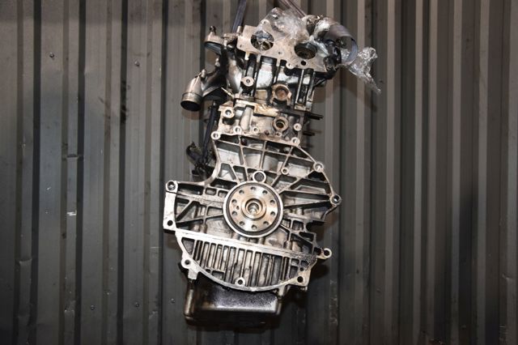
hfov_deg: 53.2
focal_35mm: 36
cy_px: 172
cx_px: 259
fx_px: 518
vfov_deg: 36.8
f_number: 5
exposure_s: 1/60
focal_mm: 24
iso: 800
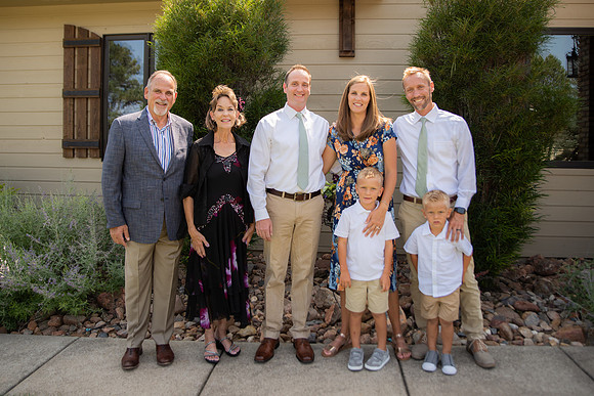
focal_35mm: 28
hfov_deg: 65.0
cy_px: 164
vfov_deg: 45.9
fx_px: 466
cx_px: 297
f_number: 2.8
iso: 50
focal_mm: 24
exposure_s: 1/400
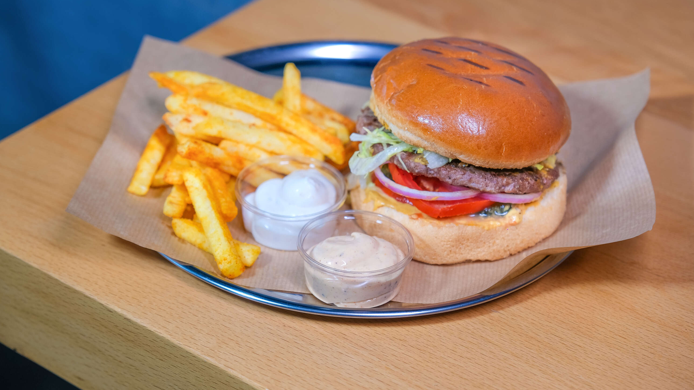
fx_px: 1619
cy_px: 175
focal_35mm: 88
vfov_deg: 13.7
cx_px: 349
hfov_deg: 24.2
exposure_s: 1/200
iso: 250
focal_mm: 55
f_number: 3.2
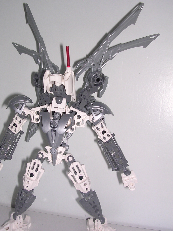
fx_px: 307
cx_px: 69
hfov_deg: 31.4
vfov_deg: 41.2
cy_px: 114
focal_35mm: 46
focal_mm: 5.8
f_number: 2.8
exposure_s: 1/60.1
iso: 100
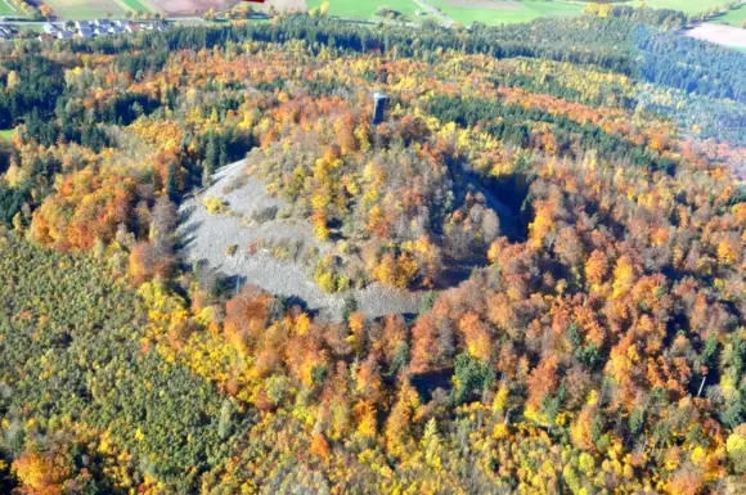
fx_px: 993
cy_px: 248
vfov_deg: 28.0
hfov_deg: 41.2
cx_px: 373
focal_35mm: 48
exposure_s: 1/200
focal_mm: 32
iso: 800
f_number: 14
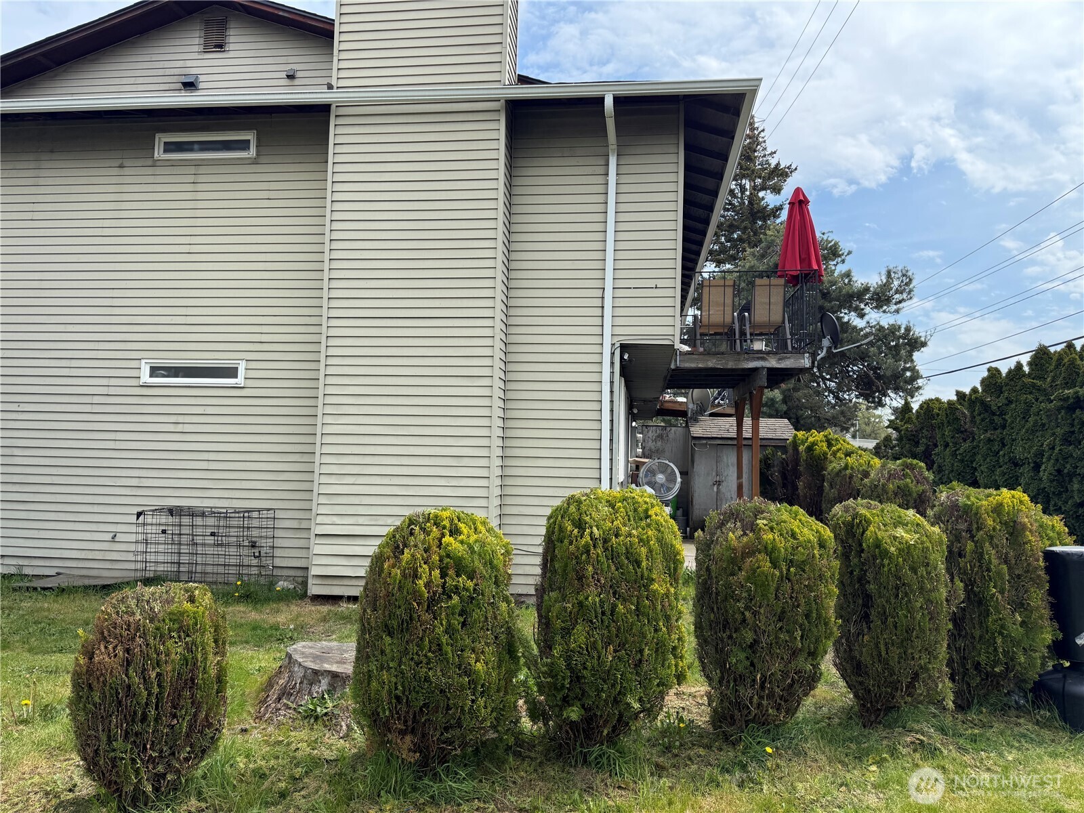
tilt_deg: +3.2
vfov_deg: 56.8
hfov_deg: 71.6
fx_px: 752
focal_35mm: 24
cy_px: 406
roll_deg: -1.5
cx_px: 542
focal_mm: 6.76
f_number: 1.78
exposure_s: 1/3021
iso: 100
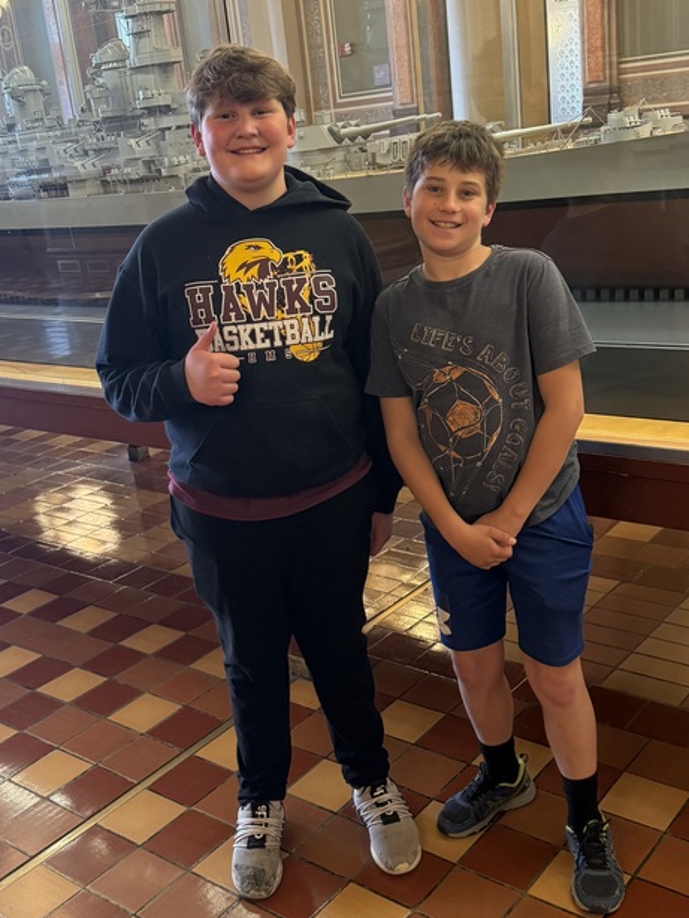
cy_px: 478
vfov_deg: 46.8
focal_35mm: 40
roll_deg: +6.4
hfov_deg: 35.9
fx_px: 1061
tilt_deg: -18.4
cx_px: 296
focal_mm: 6.76
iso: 400
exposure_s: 1/120
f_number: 1.78
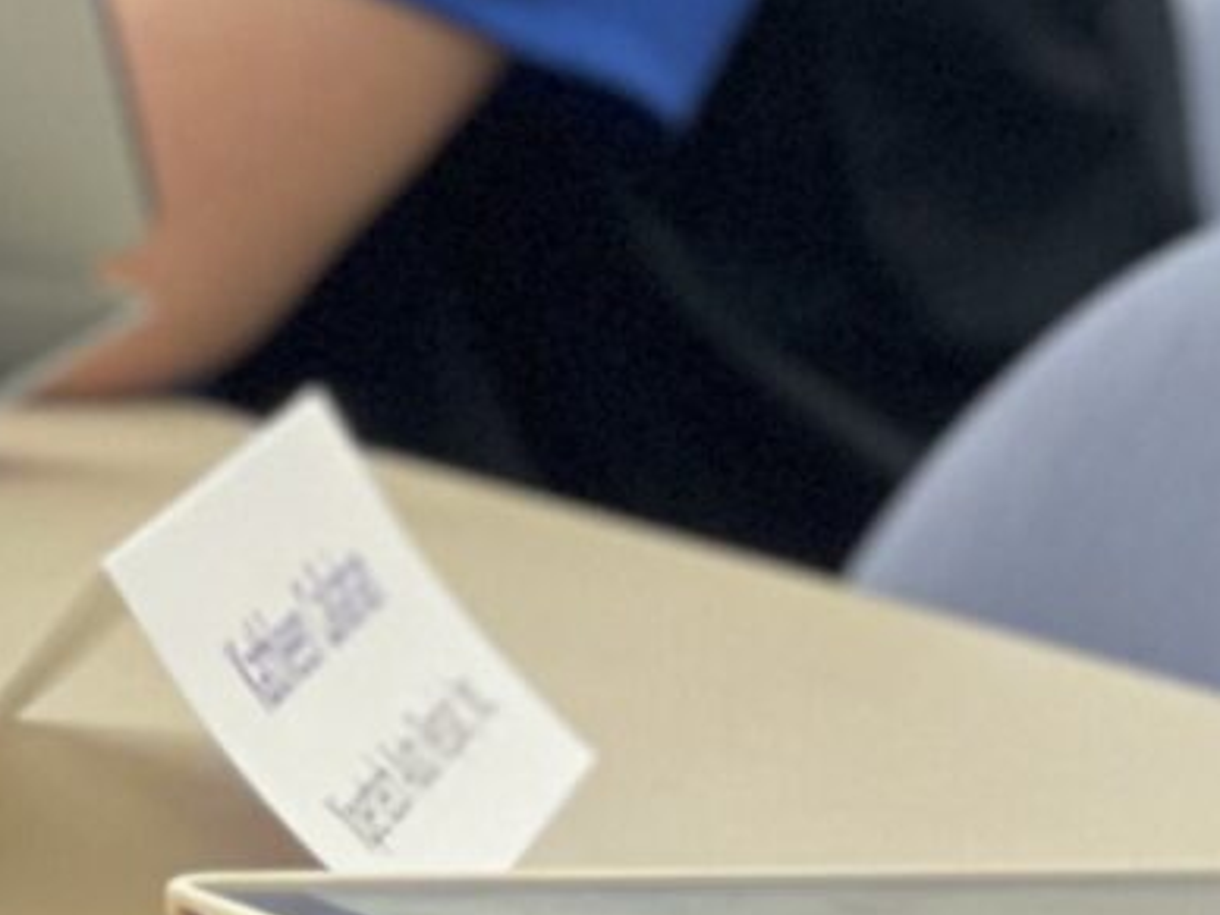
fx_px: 12089
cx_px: 626
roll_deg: -3.7
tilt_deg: -2.1
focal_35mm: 343
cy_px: -459
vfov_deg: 4.3
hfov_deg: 5.8
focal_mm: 6
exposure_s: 1/60
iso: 160
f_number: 2
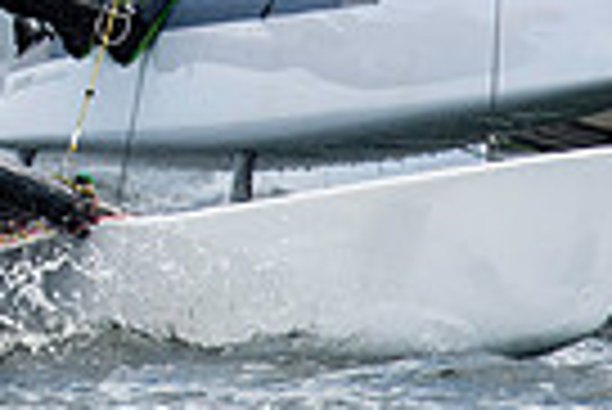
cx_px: -351
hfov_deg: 1.1
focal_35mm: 1913
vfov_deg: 0.7
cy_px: -286
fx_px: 32555
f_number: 5
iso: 400
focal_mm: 300
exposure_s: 1/5000
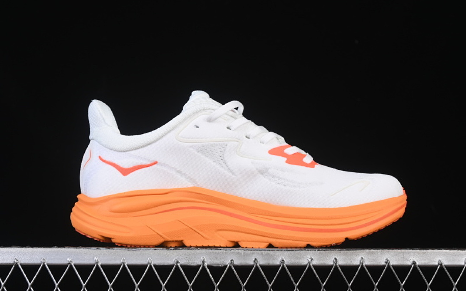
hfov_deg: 26.8
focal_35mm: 77
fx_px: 978
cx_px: 234
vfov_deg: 16.9
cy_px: 151
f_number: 8
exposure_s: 1/100
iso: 160
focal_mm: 50
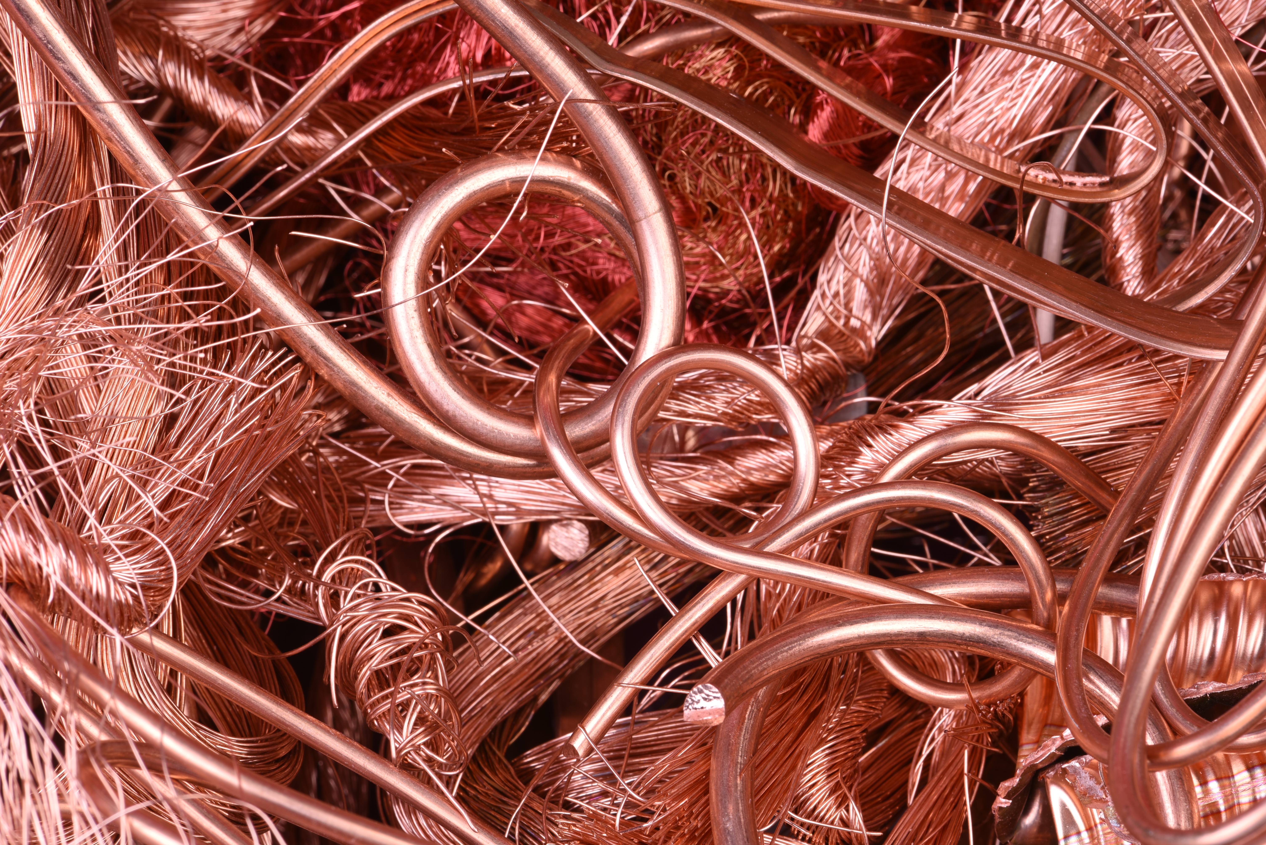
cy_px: 422
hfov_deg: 19.4
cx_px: 633
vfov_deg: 13.1
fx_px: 3694
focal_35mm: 105
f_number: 25
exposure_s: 1/60
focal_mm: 105
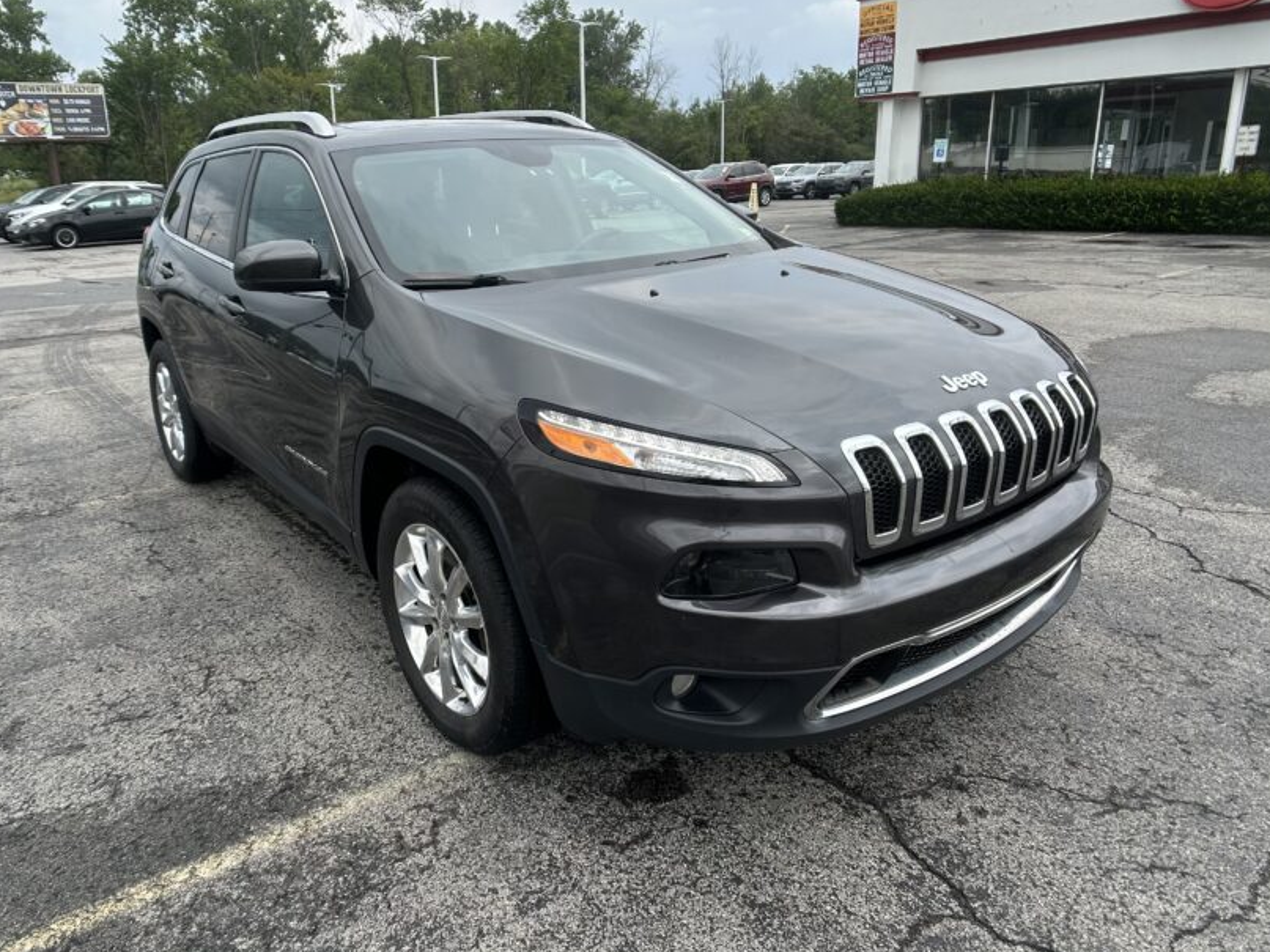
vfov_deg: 42.9
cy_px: 419
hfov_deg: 55.1
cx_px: 538
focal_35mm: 33
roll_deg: -0.1
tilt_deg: -14.6
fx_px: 1211
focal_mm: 5.7
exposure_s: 1/2252
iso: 50
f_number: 1.5
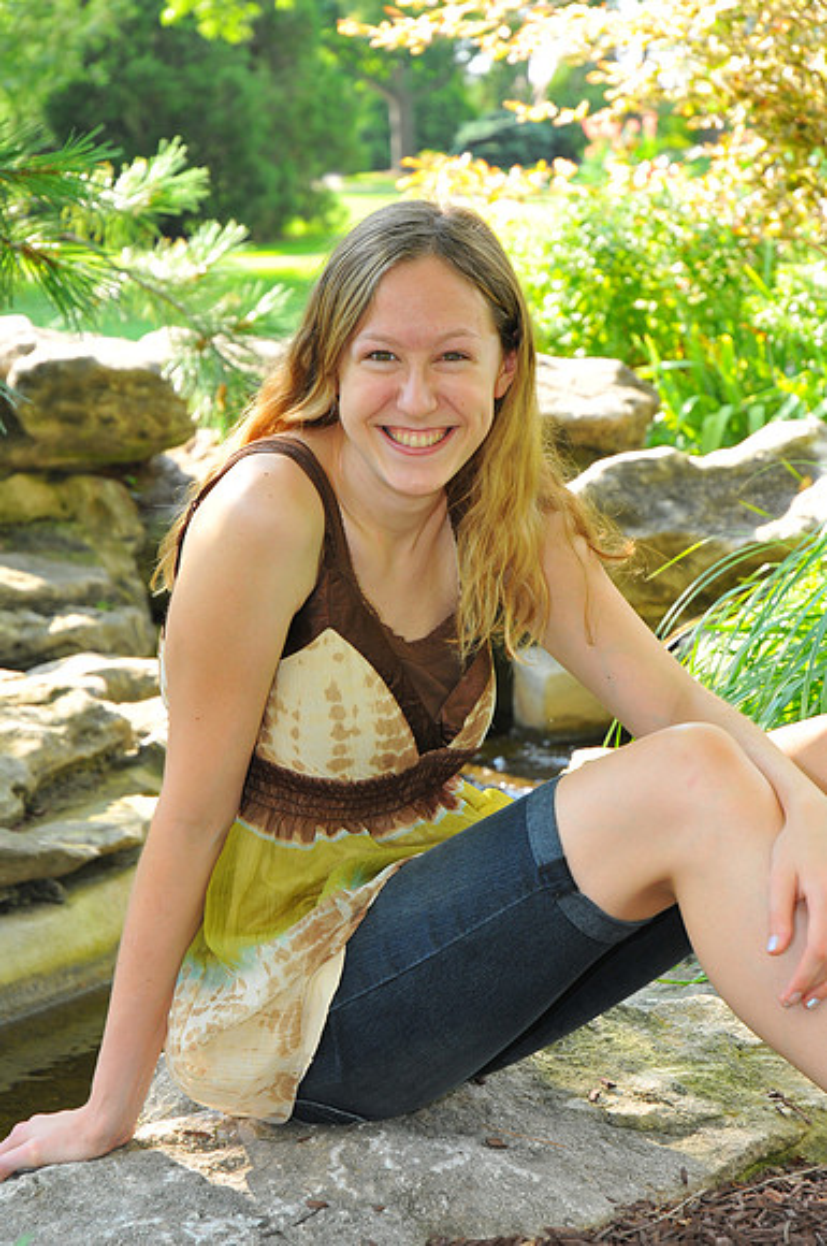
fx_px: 3214
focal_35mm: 93
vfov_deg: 21.9
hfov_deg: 14.7
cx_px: 414
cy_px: 623
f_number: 5.6
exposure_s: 1/125
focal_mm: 62
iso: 400
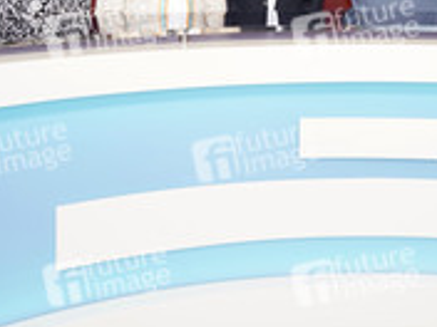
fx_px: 871
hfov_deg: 28.0
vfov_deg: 20.3
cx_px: 289
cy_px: -32
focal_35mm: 69
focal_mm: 28
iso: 2000
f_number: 5.6
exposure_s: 1/125
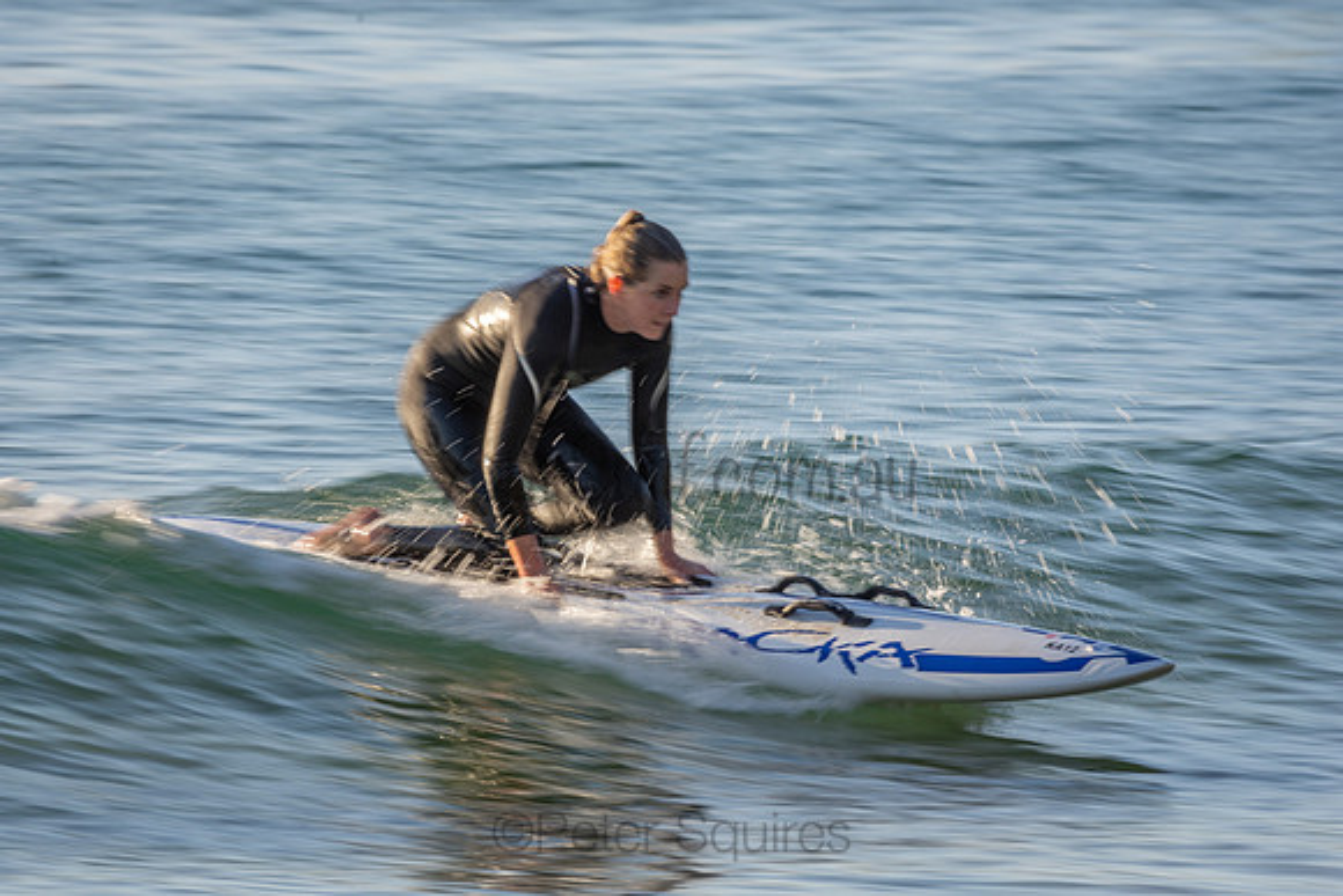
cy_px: 448
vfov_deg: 1.8
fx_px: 27984
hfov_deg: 2.7
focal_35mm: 750
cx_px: 672
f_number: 18
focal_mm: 500
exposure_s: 1/40
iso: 100
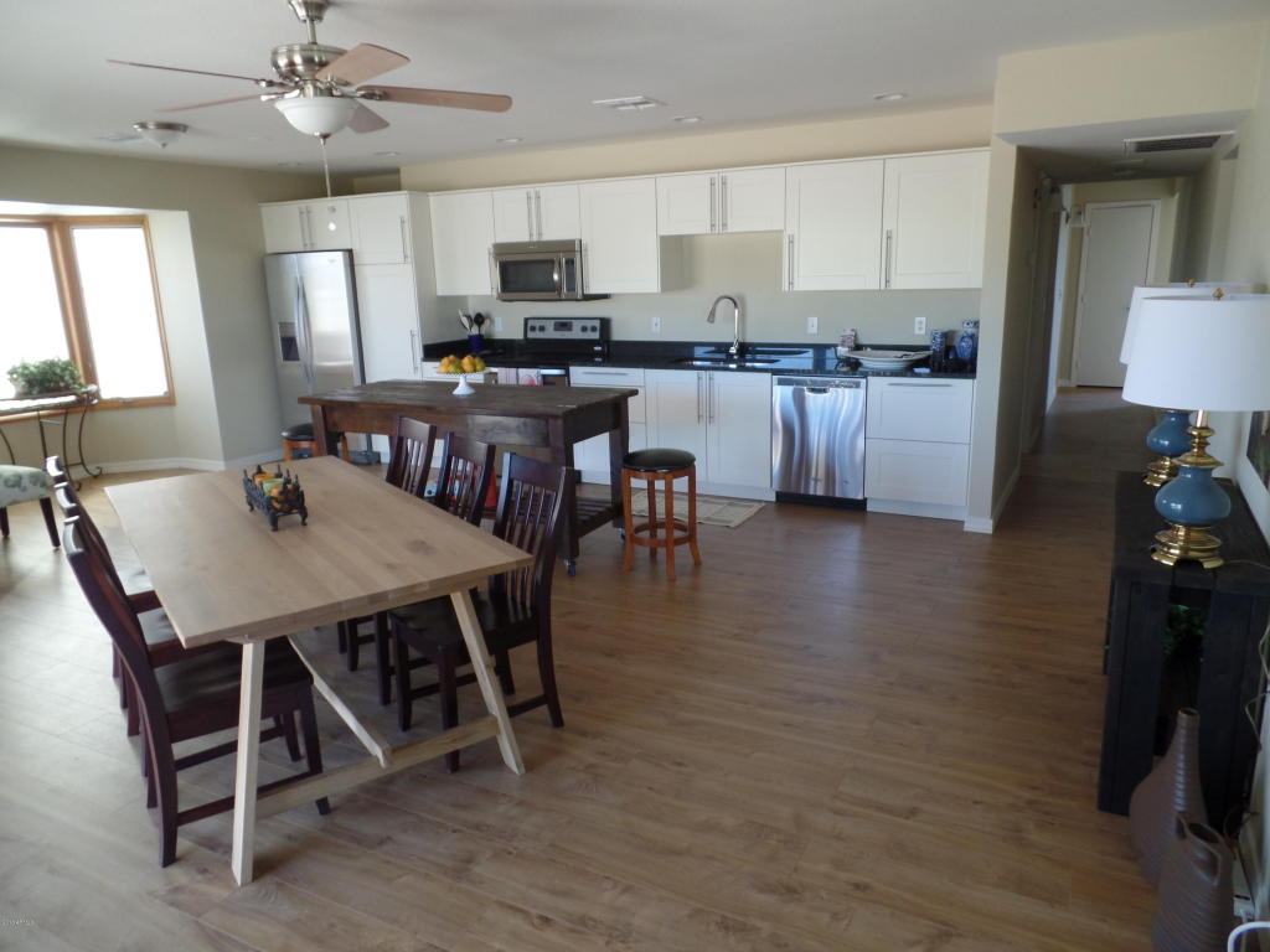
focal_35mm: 23
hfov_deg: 73.9
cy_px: 476
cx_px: 635
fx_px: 844
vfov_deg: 58.9
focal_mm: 4.1
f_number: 2.8
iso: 120
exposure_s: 1/45
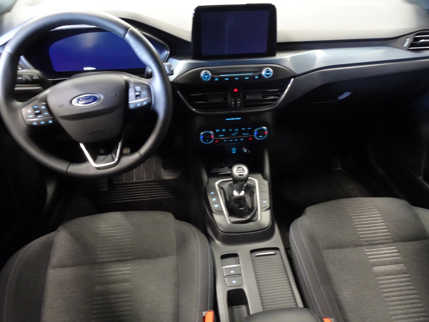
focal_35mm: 24
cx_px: 214
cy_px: 161
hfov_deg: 71.6
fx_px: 297
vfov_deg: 56.8
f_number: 3.5
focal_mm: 4.25
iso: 800
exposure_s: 1/5
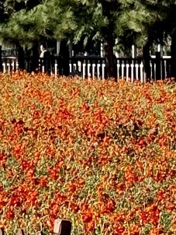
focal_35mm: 320
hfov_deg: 4.6
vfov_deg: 6.1
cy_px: -58
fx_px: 2166
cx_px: -185
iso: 64
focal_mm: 6.76
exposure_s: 1/2415
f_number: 1.78
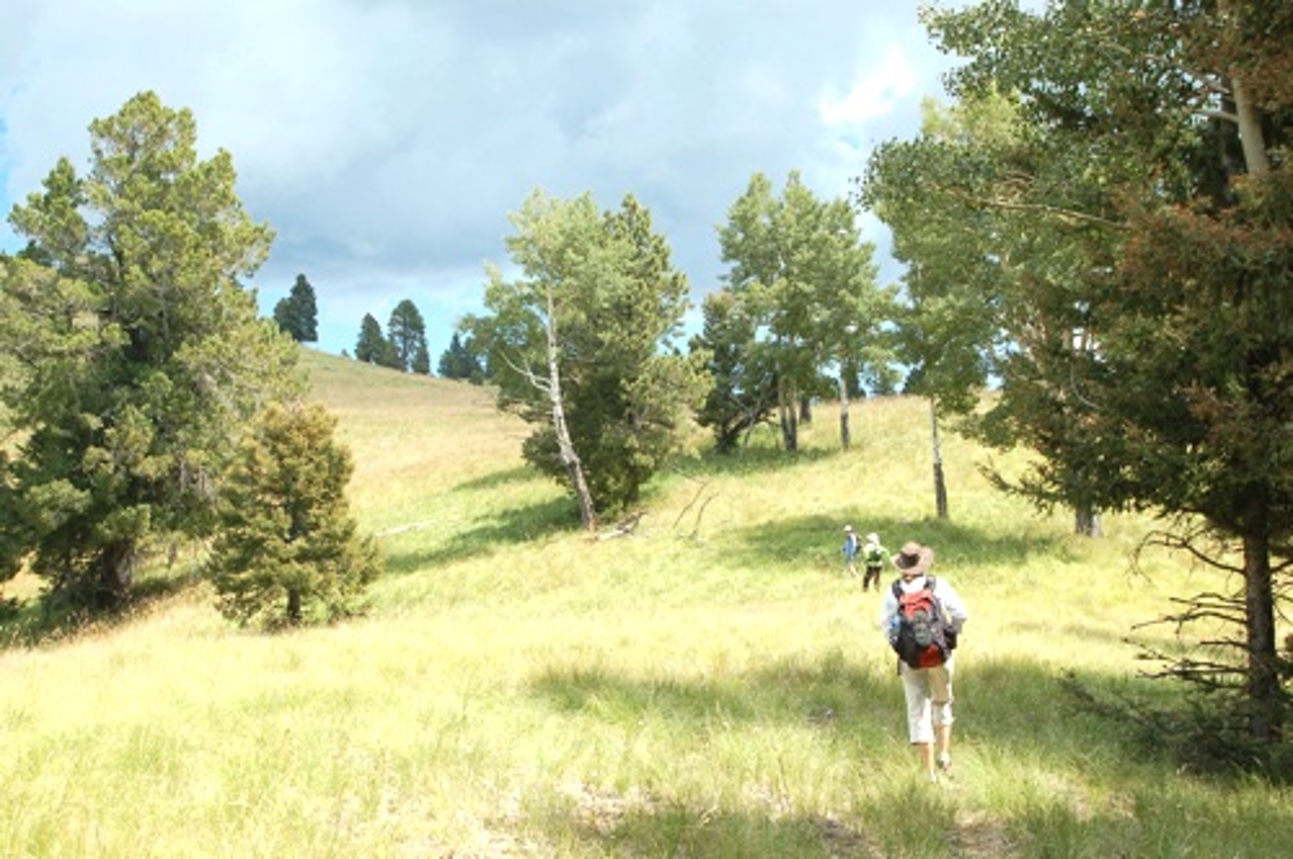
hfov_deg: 46.5
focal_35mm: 42
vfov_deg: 31.8
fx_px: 1507
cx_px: 646
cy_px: 430
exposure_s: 1/200
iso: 400
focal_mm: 28
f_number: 7.1
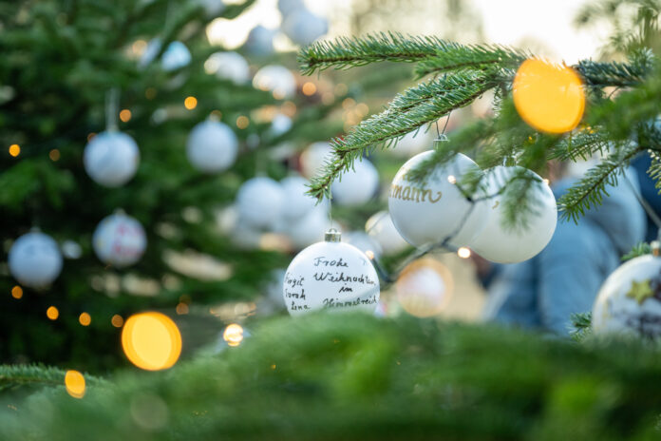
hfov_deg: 26.5
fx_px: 1405
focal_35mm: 77
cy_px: 226
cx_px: 338
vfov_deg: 17.8
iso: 800
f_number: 2.8
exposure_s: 1/800
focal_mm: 70
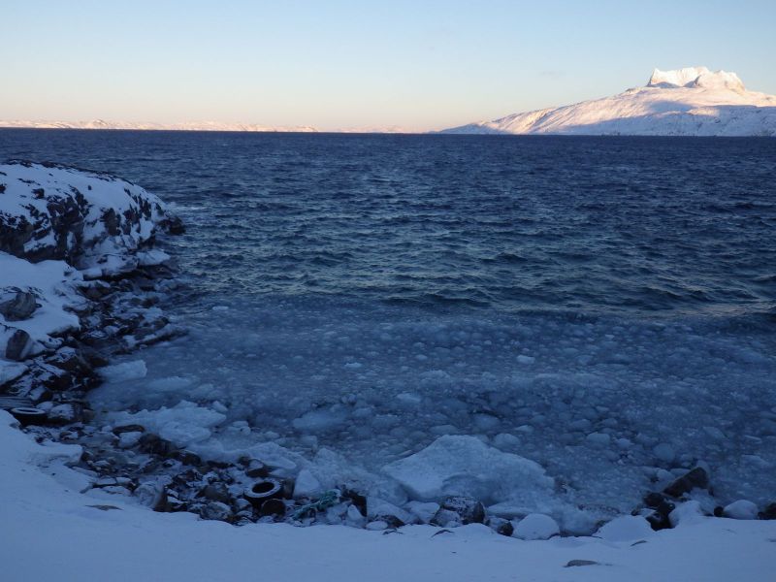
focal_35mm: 28
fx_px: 628
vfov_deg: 49.7
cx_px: 388
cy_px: 291
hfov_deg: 63.4
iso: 125
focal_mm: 5
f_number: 4.2
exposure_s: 1/250
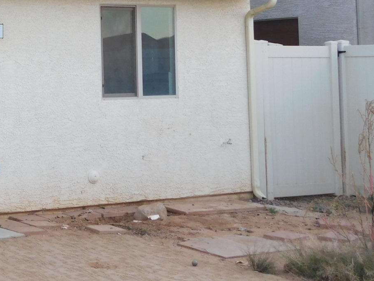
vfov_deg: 16.0
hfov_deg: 20.3
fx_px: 973
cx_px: -82
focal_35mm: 90
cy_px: -13
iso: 125
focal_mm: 6.3
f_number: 3.5
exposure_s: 1/80
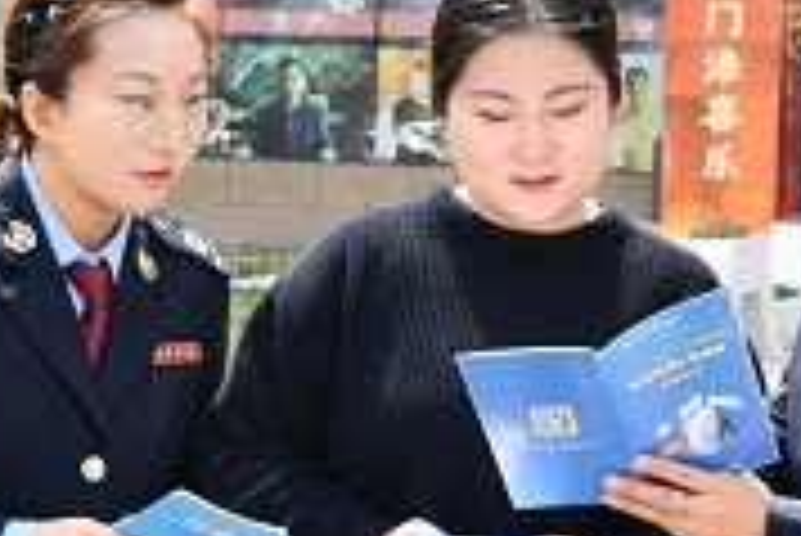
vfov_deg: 12.7
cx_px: 706
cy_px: 131
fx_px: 2405
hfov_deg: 18.6
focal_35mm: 108
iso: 500
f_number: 9
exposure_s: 1/320
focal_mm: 32
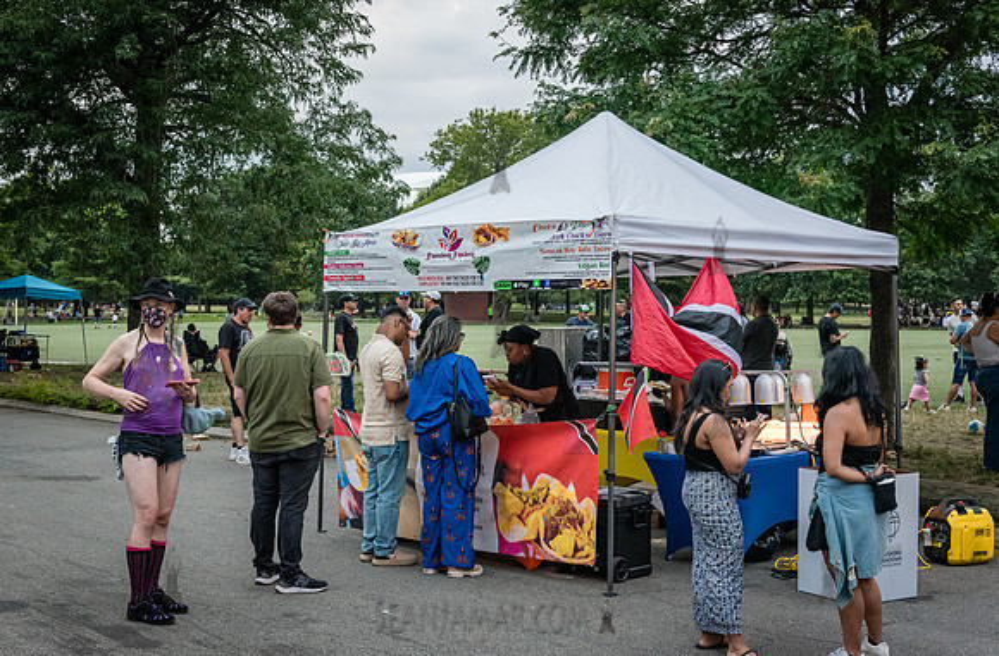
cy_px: 301
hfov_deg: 42.0
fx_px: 1301
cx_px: 468
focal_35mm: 47
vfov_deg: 28.3
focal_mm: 44
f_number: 4.5
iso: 4000
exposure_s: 1/400
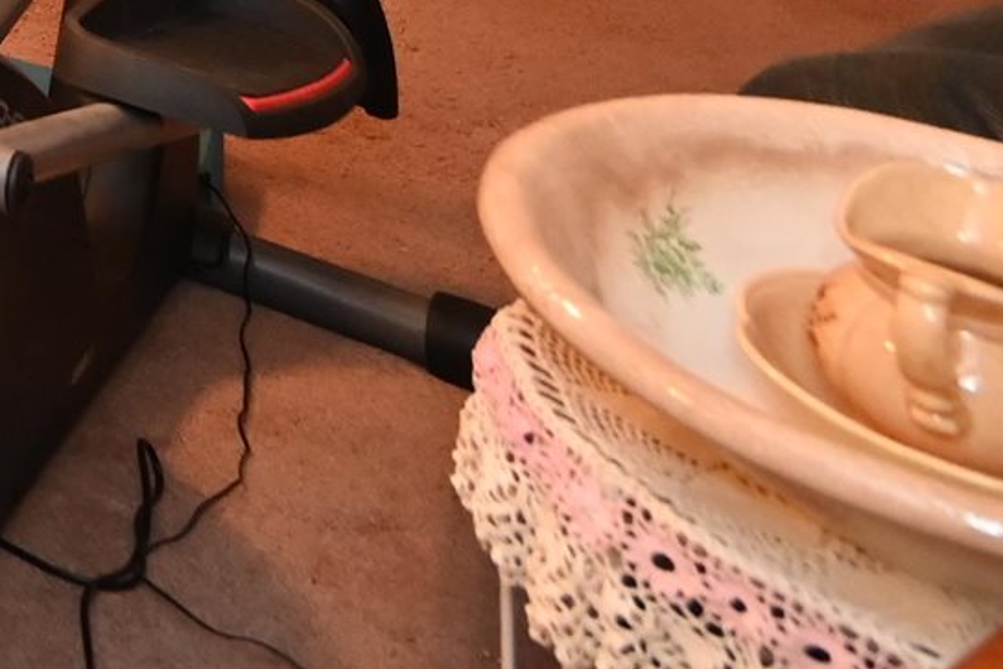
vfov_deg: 12.4
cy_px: -1064
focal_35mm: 79
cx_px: -1300
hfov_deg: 15.7
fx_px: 2201
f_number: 4
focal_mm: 14
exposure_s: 1/60
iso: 1800
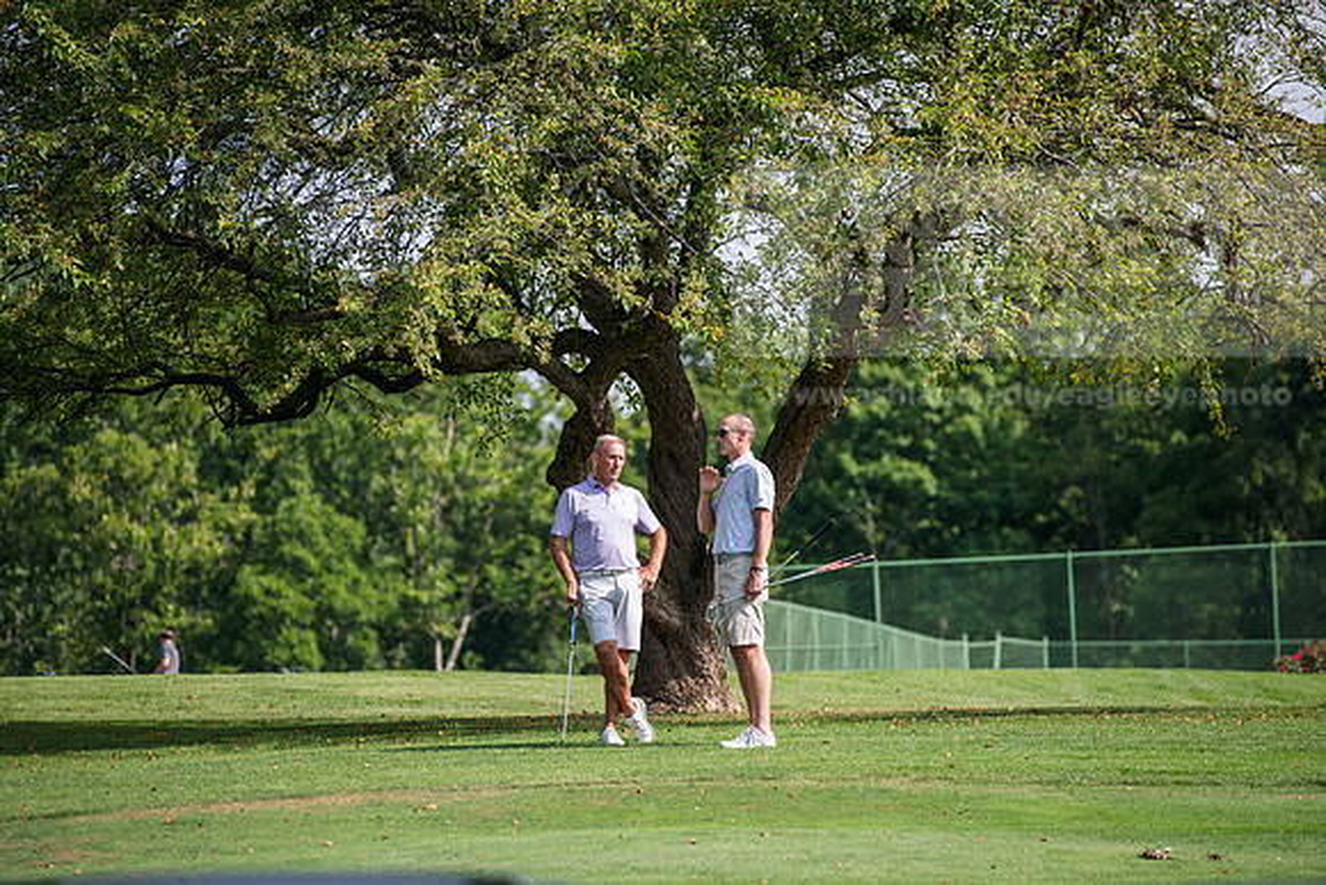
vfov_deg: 6.9
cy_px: 442
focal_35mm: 200
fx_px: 7368
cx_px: 663
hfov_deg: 10.3
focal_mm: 200
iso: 80
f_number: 4
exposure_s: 1/400
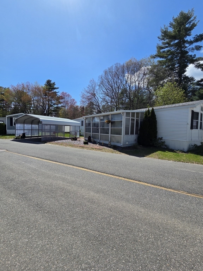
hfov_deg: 89.9
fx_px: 102
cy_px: 136
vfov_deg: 106.2
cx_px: 102
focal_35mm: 13
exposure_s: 1/2558
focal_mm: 2.2
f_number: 2.2
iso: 50
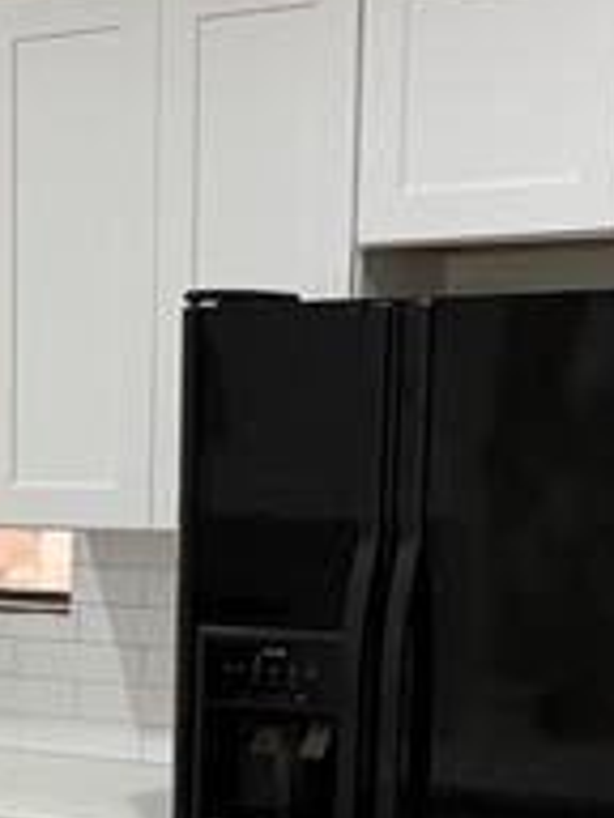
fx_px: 2460
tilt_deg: -14.8
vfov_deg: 18.0
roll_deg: +0.9
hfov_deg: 13.9
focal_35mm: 104
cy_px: 967
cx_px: -85
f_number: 1.6
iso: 250
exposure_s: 1/60
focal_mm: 5.96
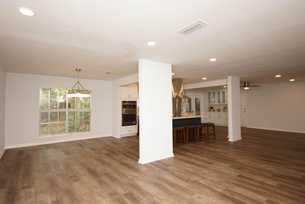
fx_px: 153
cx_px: 152
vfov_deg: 67.4
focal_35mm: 18
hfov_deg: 90.0
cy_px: 102
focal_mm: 12
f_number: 4.5
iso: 320
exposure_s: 1/60
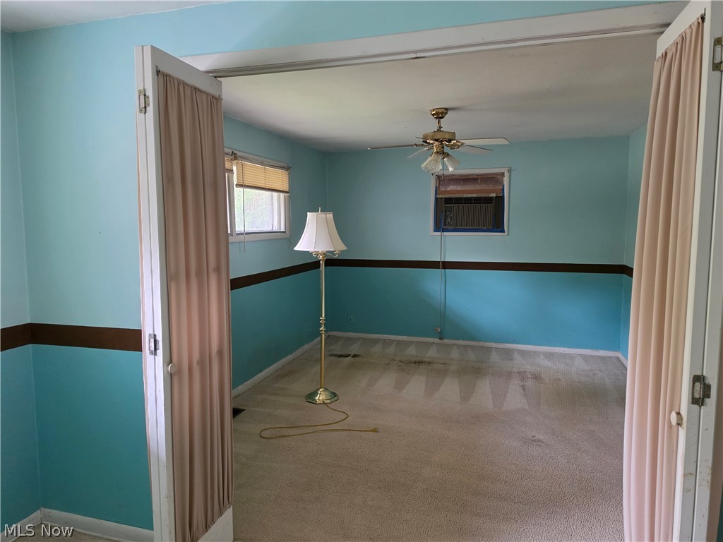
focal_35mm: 23
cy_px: 271
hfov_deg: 73.9
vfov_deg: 58.9
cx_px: 362
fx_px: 480
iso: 400
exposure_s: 1/120
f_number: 1.4
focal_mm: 6.5
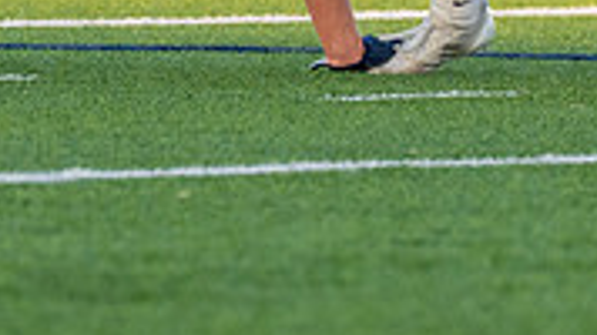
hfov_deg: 1.4
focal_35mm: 1491
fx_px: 23596
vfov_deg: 0.8
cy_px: -139
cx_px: 380
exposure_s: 1/1250
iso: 400
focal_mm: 200
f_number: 2.8
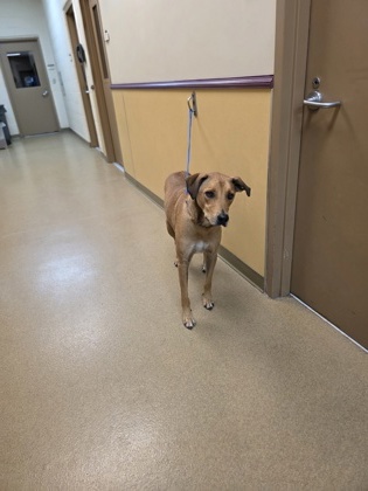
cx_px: 184
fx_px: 326
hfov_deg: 58.9
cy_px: 246
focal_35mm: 23
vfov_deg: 73.9
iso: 500
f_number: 1.7
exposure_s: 1/120
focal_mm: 6.3
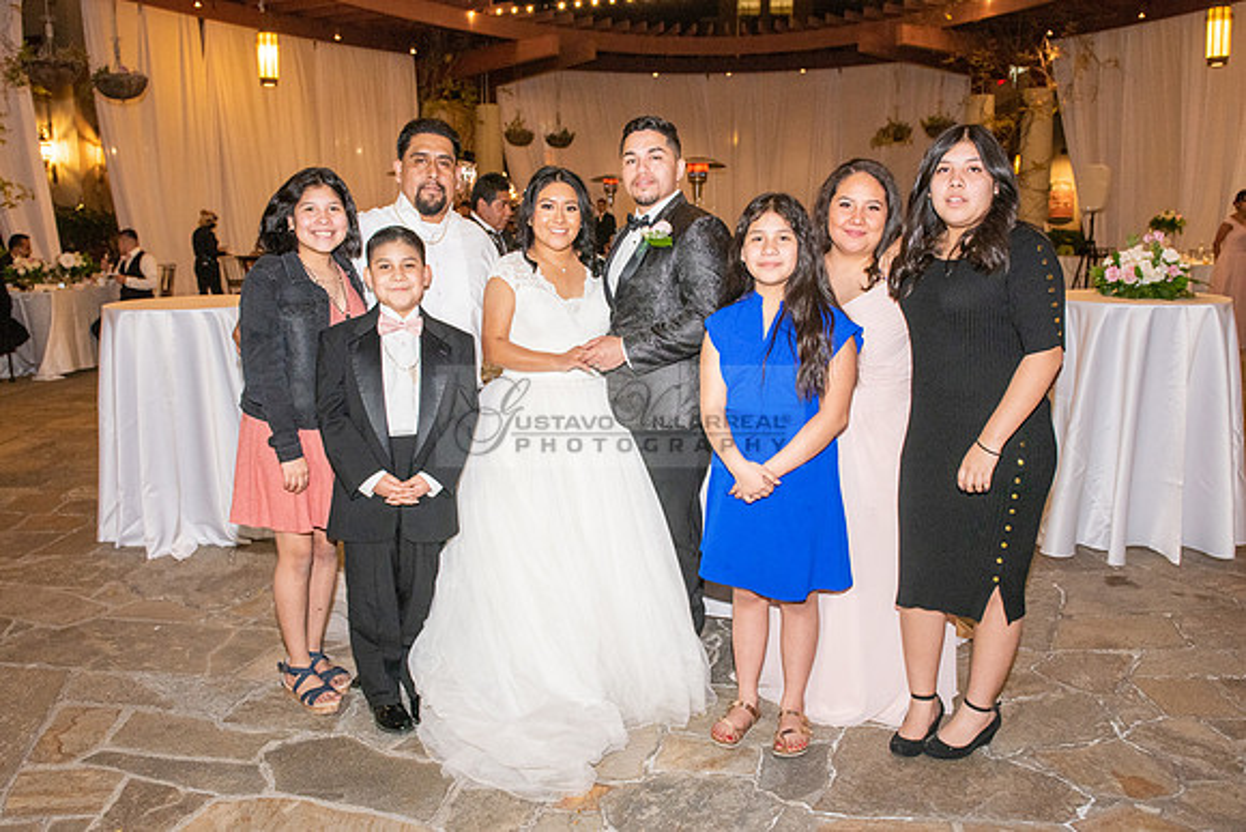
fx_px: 1011
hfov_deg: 63.3
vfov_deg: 44.7
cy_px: 438
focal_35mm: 29
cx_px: 616
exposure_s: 1/160
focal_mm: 24
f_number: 4
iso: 1600
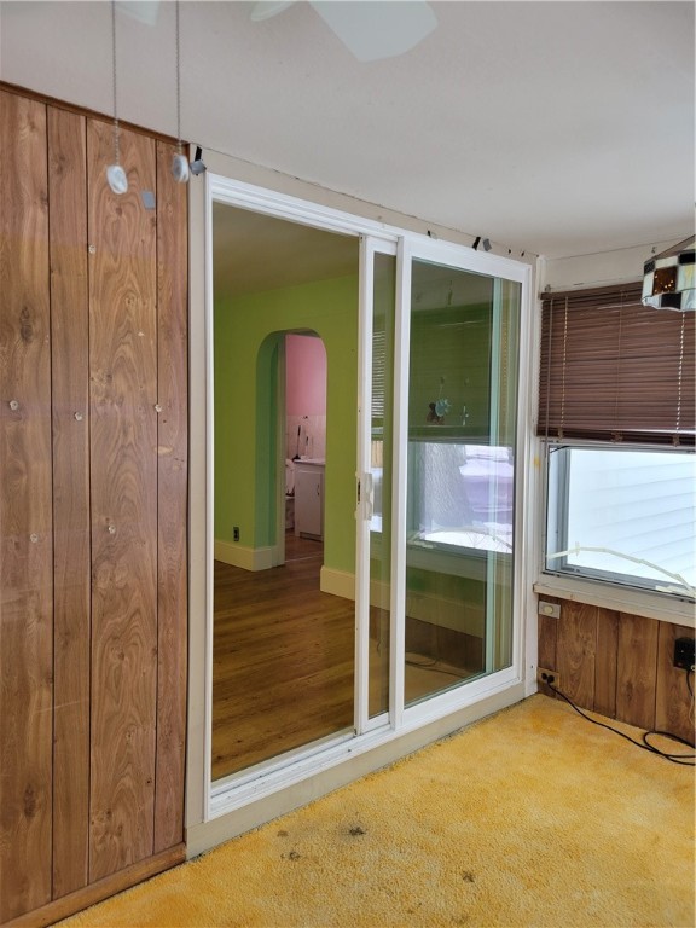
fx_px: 697
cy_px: 464
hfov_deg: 53.1
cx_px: 348
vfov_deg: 67.3
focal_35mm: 26
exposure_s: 1/120
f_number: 1.8
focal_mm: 5.4
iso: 160
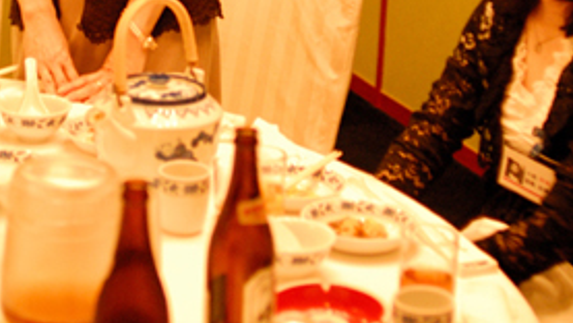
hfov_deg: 20.9
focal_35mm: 102
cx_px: 205
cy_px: -100
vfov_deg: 11.6
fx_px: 1550
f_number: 2
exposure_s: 1/80
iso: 800
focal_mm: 28
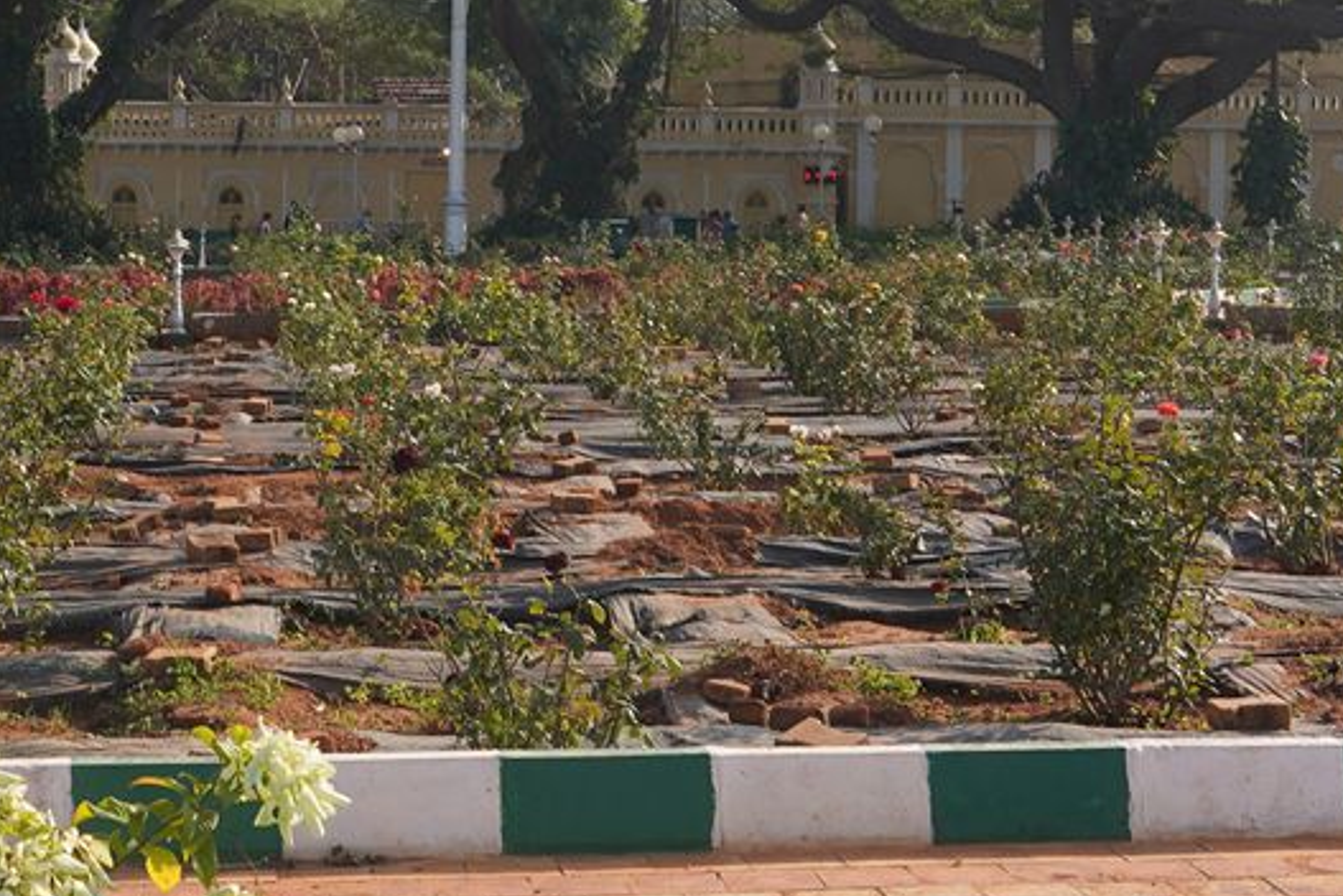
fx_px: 3397
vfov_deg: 15.0
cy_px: 188
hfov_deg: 22.2
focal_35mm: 91
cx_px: 377
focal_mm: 24
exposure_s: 1/100
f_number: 11
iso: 100
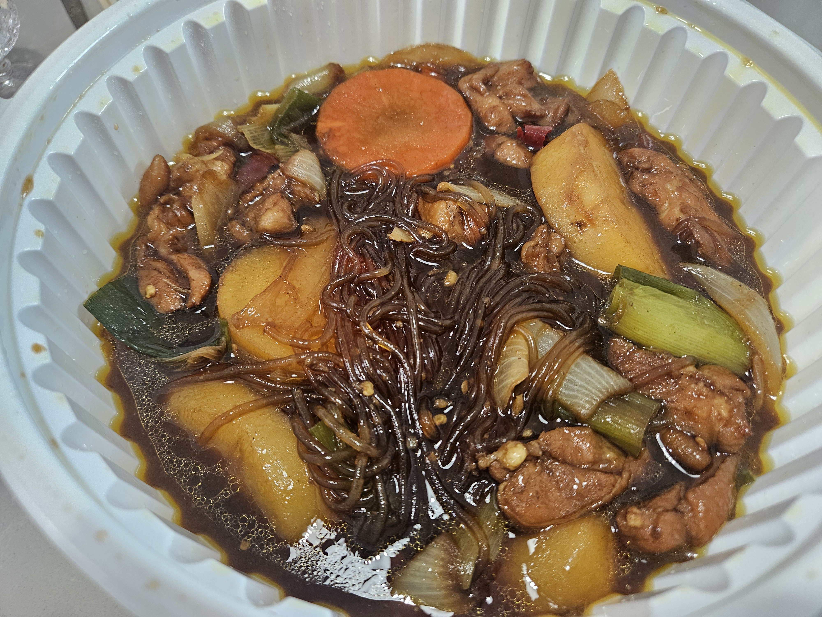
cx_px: 411
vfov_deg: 58.9
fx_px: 546
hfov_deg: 73.9
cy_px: 308
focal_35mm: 23
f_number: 1.8
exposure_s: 1/120
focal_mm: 5.4
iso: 250
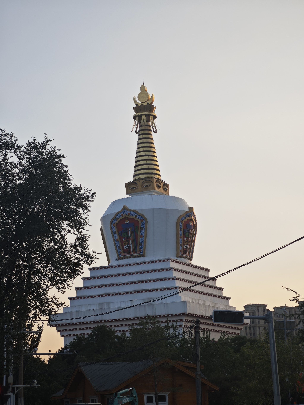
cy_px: 202
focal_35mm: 84
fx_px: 984
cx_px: 152
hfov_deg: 17.6
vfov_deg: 23.3
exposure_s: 1/139
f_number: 2
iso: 50
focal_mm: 10.1
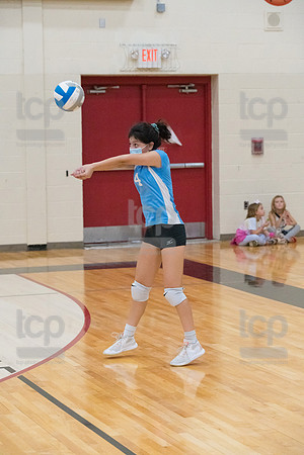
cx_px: 152
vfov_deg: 20.0
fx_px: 1292
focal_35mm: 102
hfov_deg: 13.4
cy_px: 228
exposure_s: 1/1000
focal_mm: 102
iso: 6400
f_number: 4.5
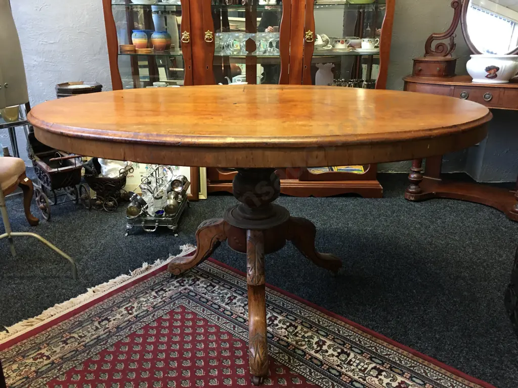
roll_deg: -0.3
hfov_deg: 61.7
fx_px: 434
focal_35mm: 29
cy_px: 194
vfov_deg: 48.2
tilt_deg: -18.8
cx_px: 259
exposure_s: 1/17
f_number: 2.2
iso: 100
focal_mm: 4.15
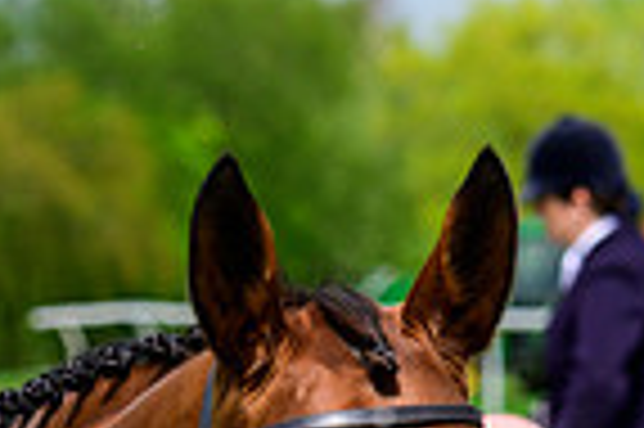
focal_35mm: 488
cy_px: 777
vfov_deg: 2.8
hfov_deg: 4.2
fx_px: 8720
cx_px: 428
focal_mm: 120
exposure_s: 1/2500
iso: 640
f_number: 6.3
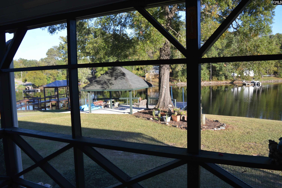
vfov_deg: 47.8
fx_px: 211
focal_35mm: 27
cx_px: 141
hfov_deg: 67.4
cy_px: 94
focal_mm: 18
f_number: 5.6
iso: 110
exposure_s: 1/125
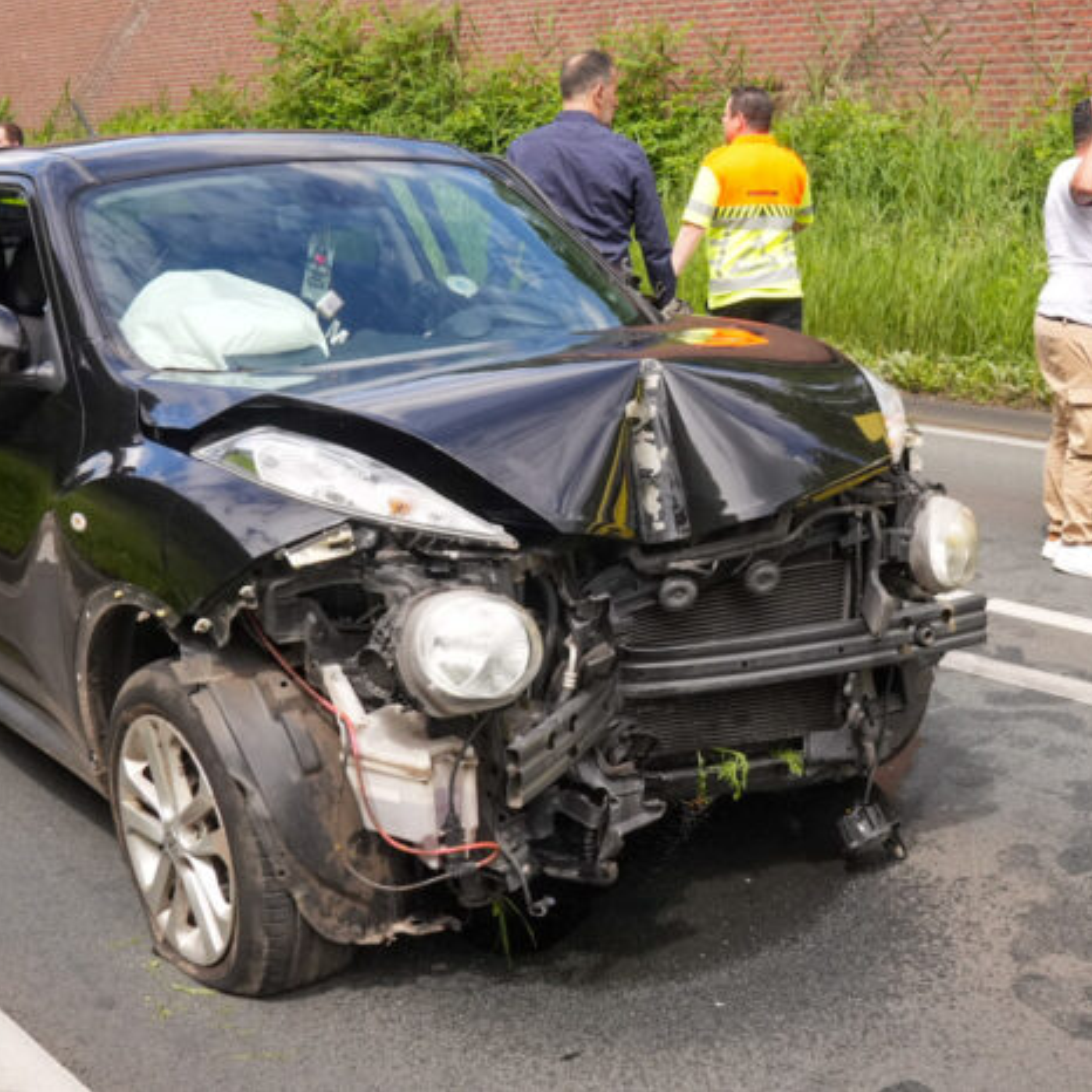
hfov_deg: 36.3
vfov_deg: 36.8
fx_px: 1642
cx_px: 764
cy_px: 546
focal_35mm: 46
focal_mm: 24
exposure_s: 1/1600
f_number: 8
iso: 1600
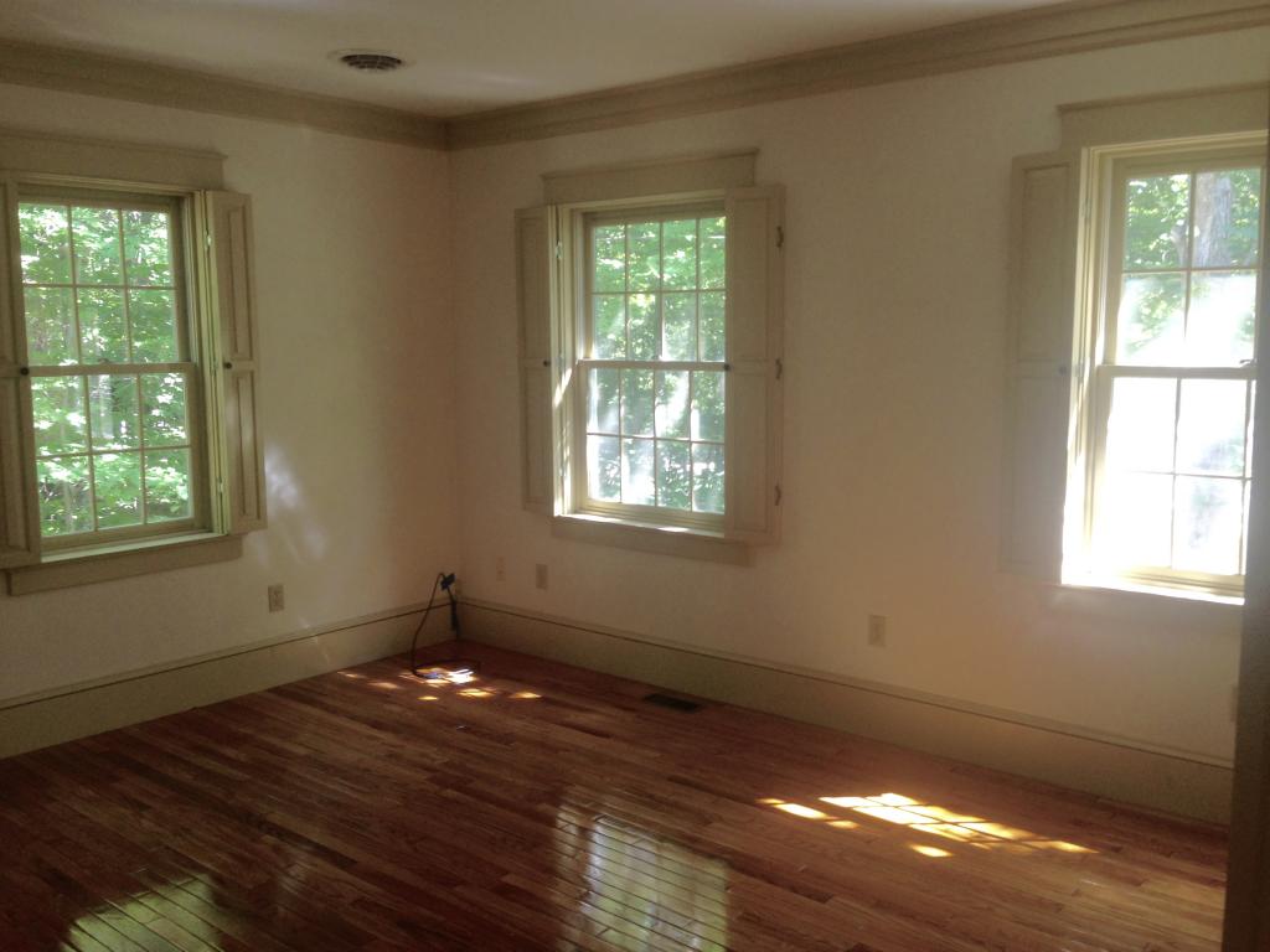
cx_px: 635
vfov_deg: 42.9
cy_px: 476
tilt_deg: -4.2
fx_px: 1211
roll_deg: -1.4
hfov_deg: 55.4
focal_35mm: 33
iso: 80
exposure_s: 1/20
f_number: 2.4
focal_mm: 4.12
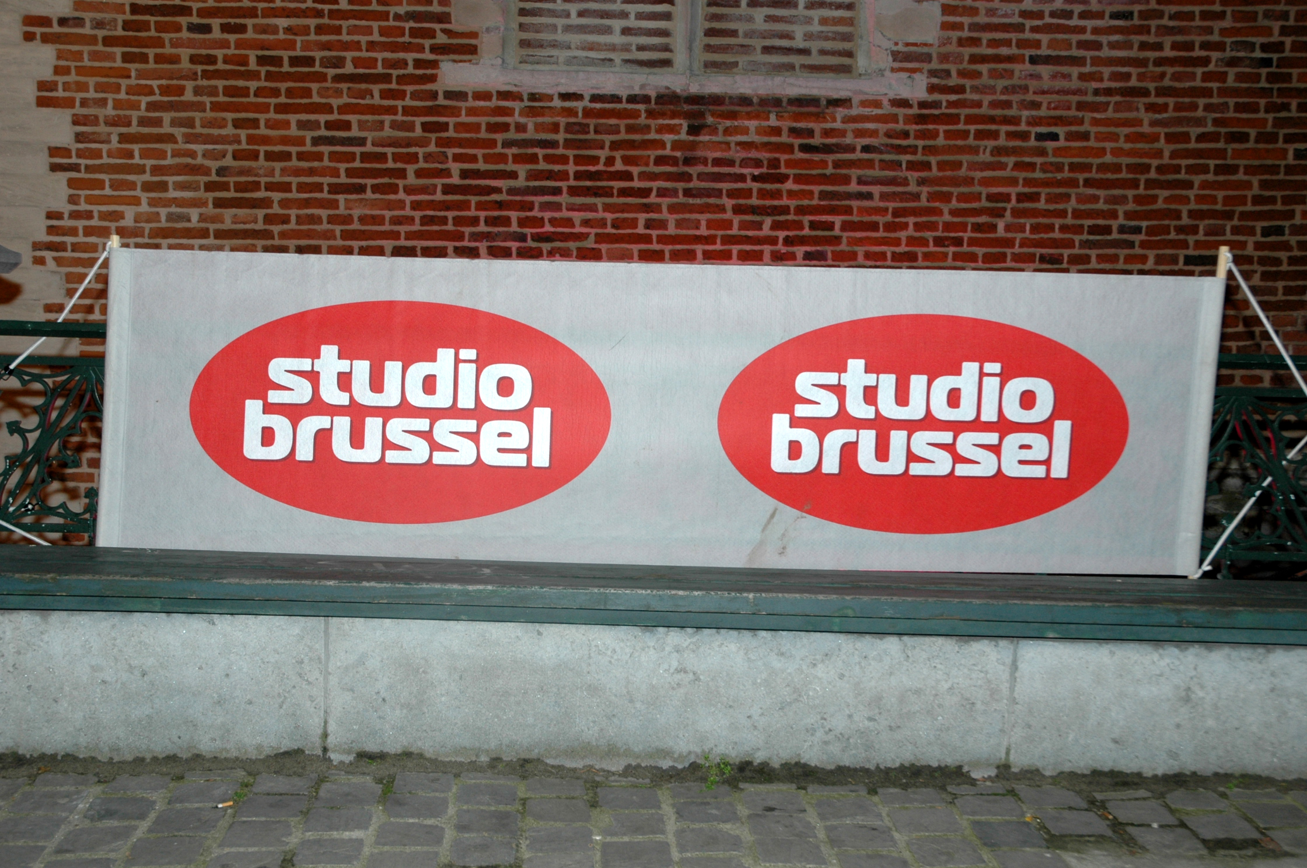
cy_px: 434
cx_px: 654
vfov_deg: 30.8
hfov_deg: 45.0
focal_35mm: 44
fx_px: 1577
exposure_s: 1/60
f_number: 5
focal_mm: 29
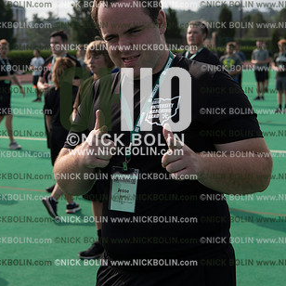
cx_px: 125
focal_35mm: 88
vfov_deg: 19.7
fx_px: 823
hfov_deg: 19.7
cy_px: 112
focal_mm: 55
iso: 125
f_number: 5.6
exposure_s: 1/640
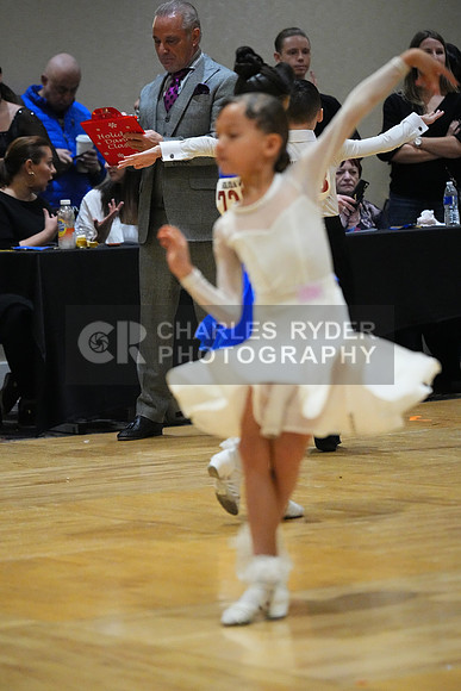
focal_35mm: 153
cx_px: 230
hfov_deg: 9.0
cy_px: 346
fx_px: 2937
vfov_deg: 13.4
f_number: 4
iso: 16000
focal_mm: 153
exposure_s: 1/250
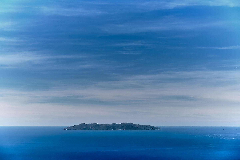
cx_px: 120
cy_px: 80
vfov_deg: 16.5
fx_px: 553
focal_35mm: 83
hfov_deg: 24.5
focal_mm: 55
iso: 160
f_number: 6.4
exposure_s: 1/2700
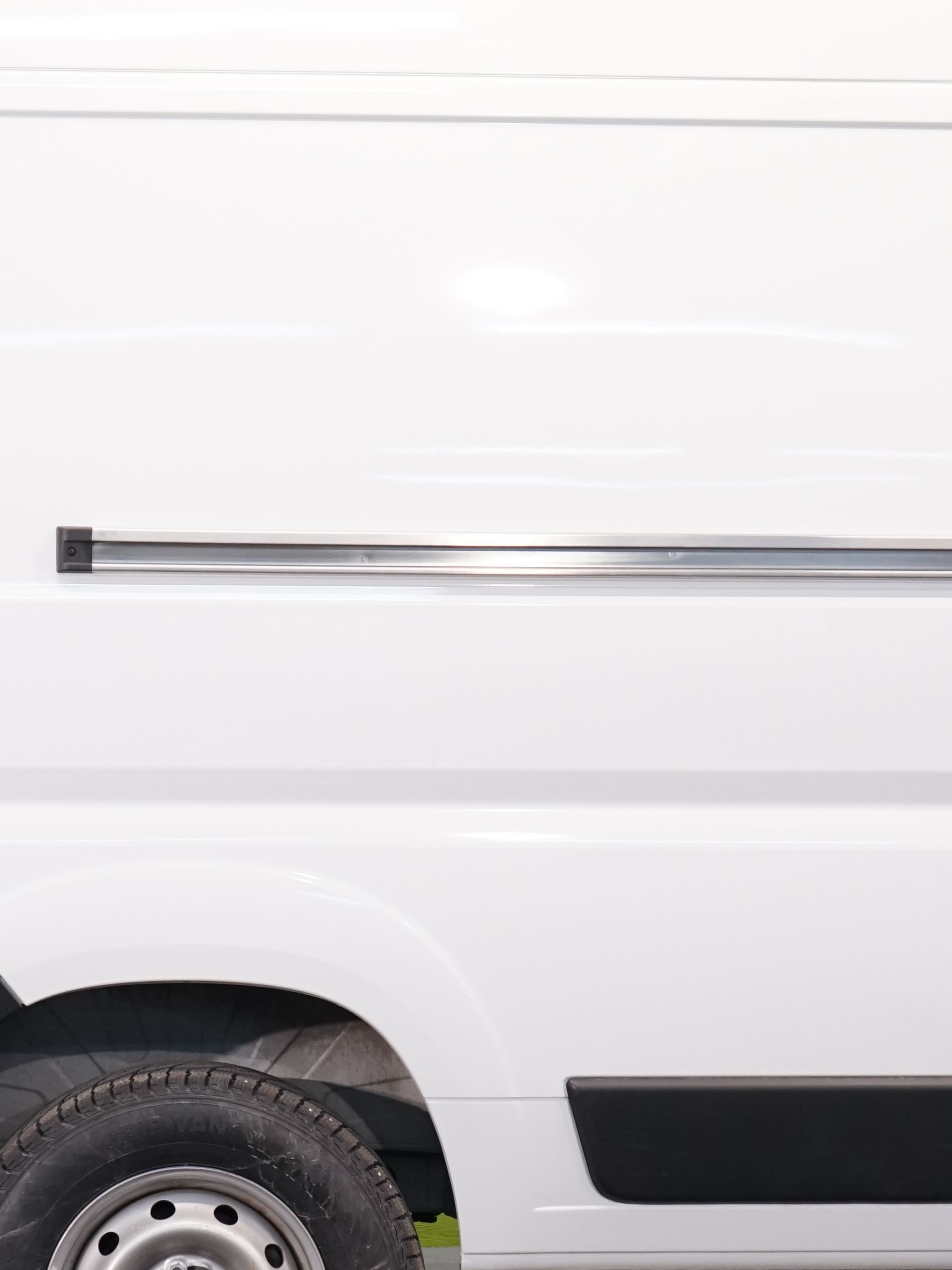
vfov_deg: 17.7
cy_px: 724
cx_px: 421
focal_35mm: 111
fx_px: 4071
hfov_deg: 13.3
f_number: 4.5
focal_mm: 49
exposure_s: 1/100
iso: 1250
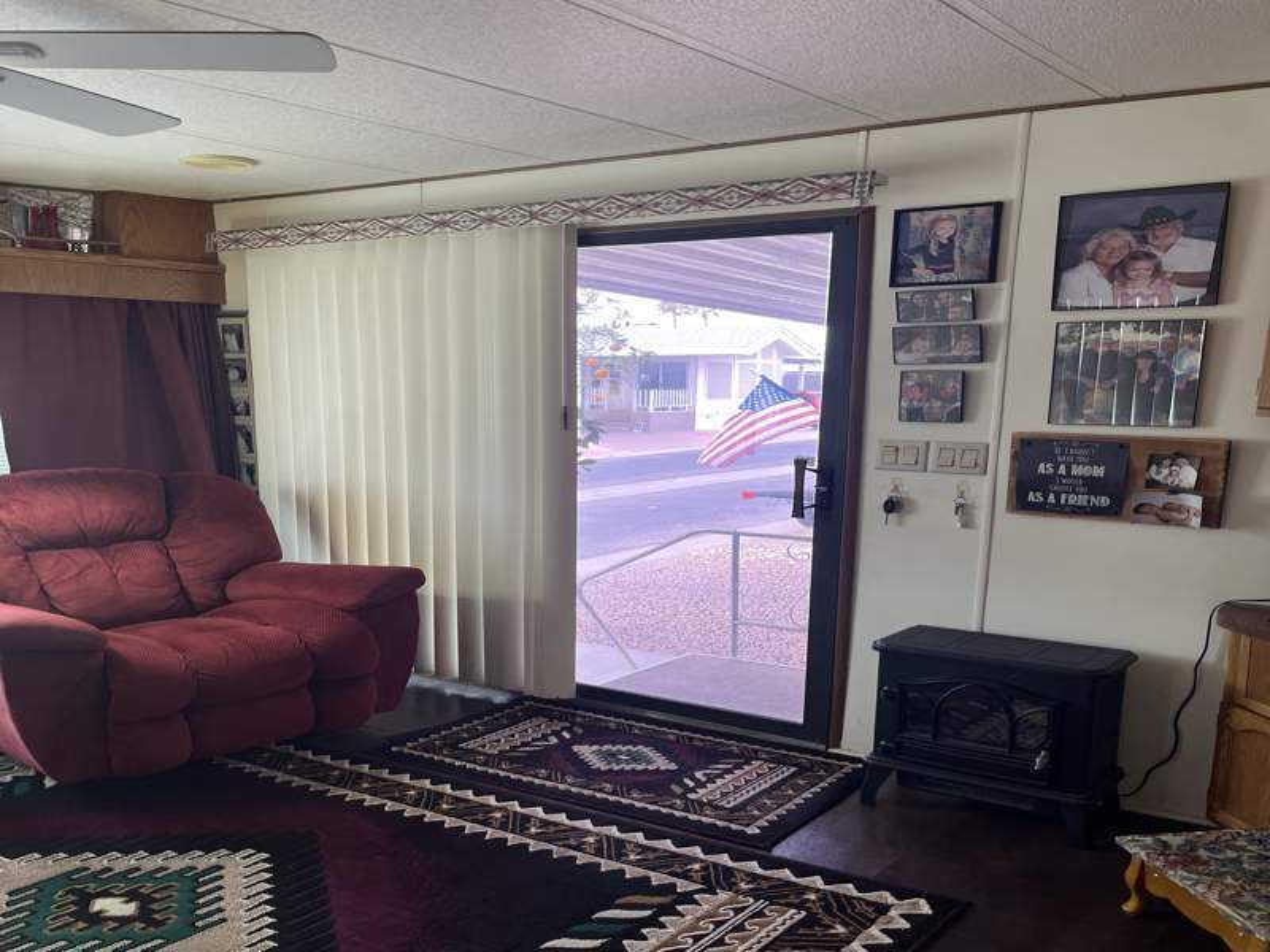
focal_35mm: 26
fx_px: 954
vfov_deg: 53.1
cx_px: 635
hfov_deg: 67.3
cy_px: 476
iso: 125
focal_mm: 5.1
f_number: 1.6
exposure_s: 1/120
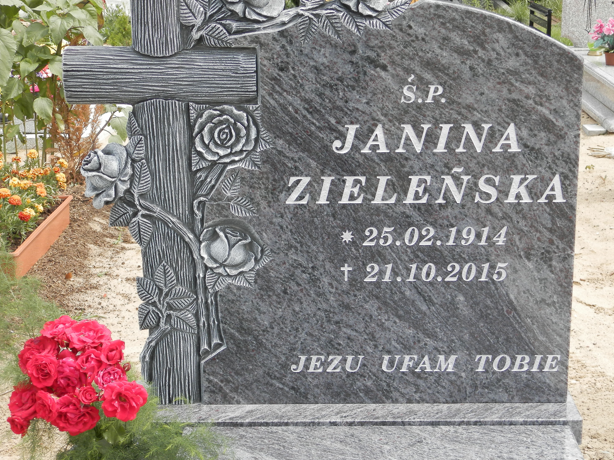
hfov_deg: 30.3
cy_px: 258
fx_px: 1135
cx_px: 321
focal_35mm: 64
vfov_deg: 22.9
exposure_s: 1/320
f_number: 3.8
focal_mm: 9.9
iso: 80
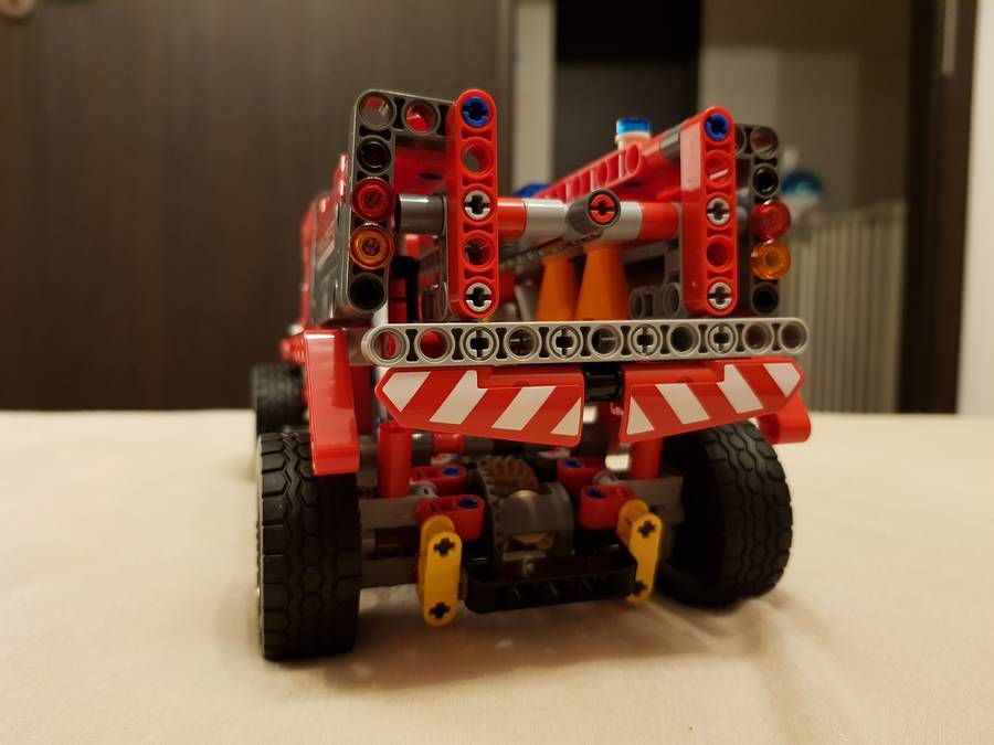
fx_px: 747
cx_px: 497
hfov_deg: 67.3
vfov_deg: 53.1
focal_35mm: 26
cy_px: 372
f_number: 1.7
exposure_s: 1/10
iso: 250
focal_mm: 4.3
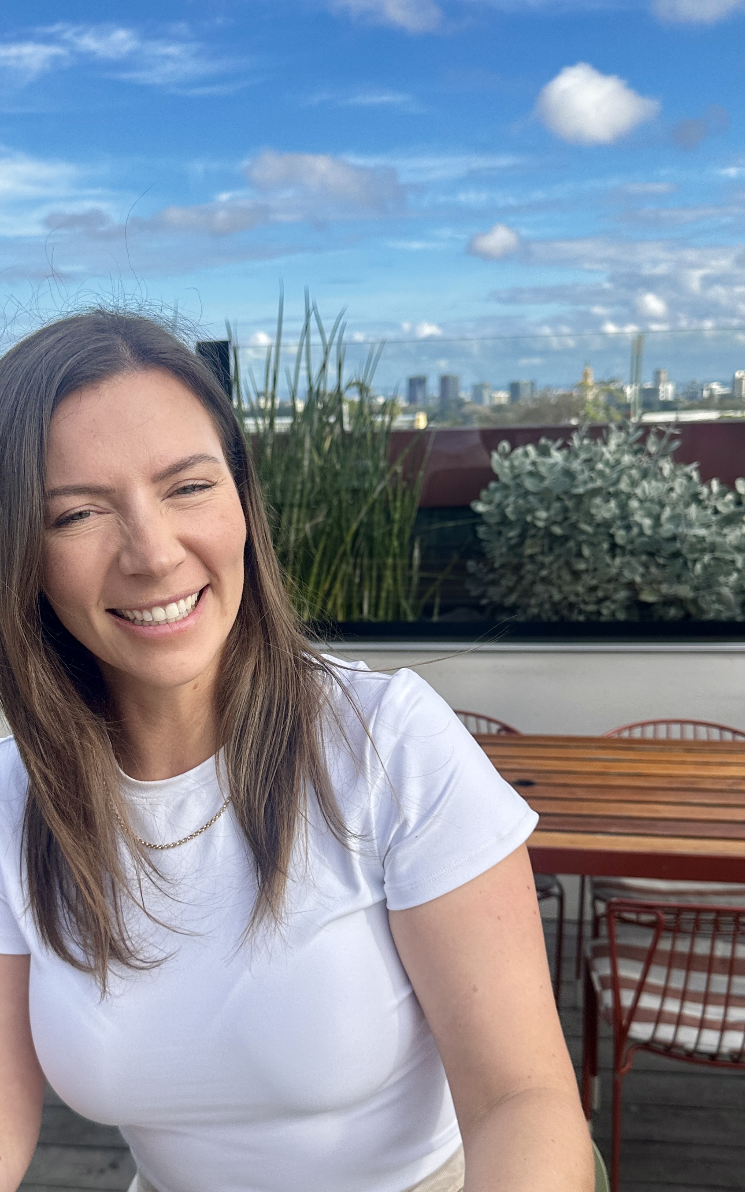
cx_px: 353
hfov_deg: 46.0
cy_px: 592
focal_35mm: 27
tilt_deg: -12.4
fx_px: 877
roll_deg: +0.6
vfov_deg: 68.4
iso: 80
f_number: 1.78
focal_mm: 6.86
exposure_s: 1/2732
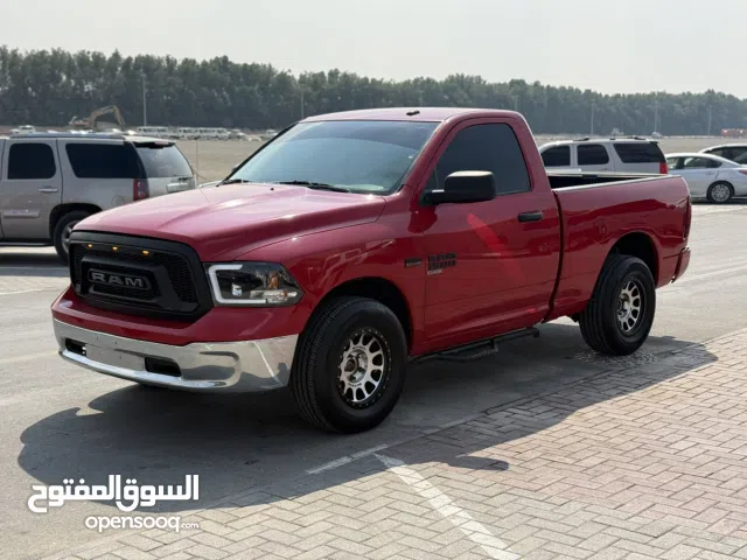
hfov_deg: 39.7
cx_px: 374
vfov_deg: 30.3
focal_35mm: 48
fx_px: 1036
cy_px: 280
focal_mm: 6.76
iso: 100
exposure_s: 1/5587
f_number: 1.78
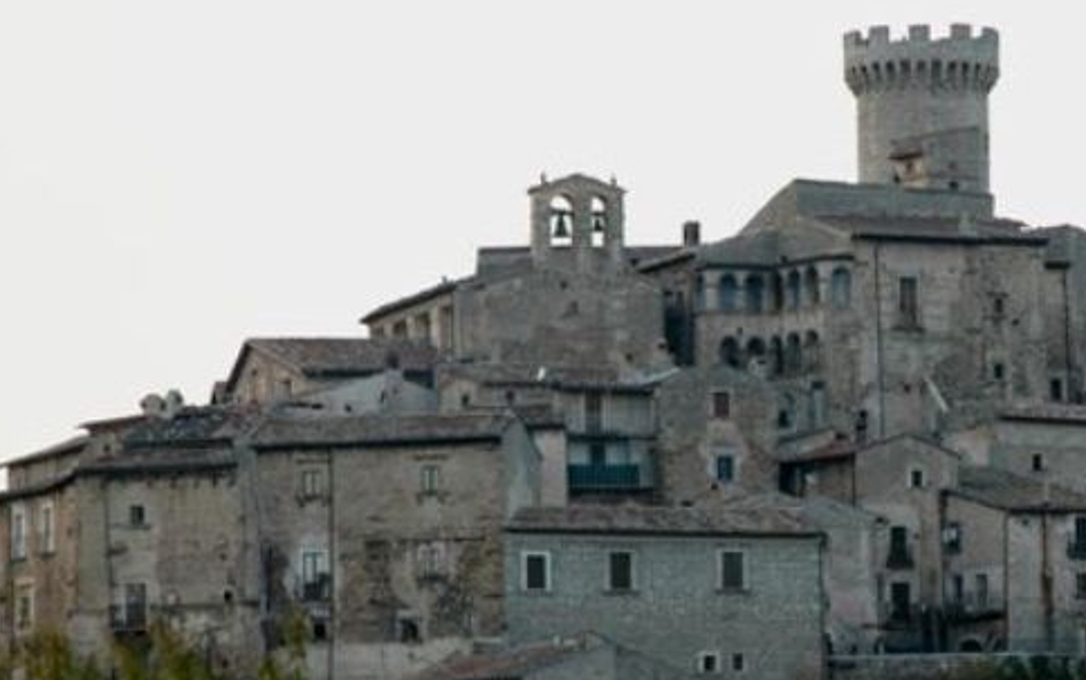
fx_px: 11573
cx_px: 797
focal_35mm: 391
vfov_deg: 3.4
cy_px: 439
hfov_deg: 5.4
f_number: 5
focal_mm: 155
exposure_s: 1/80
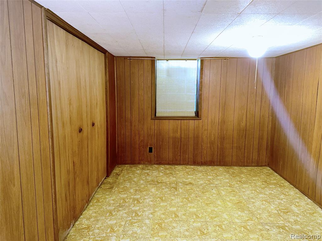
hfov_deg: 71.6
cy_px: 120
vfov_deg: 56.8
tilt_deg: -7.4
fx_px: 223
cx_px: 161
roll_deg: -0.5
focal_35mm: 24
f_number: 1.78
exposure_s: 1/15
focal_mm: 6.86
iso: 200
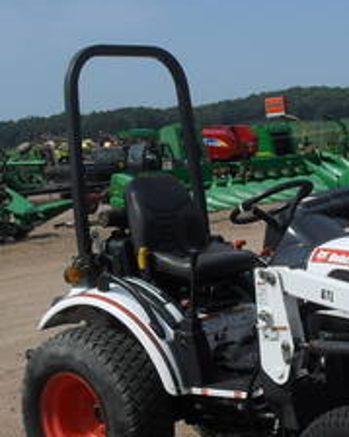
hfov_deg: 18.0
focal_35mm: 83
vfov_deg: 22.7
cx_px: 359
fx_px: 1072
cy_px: 341
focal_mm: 6.3
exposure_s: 1/350
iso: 100
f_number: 8.4
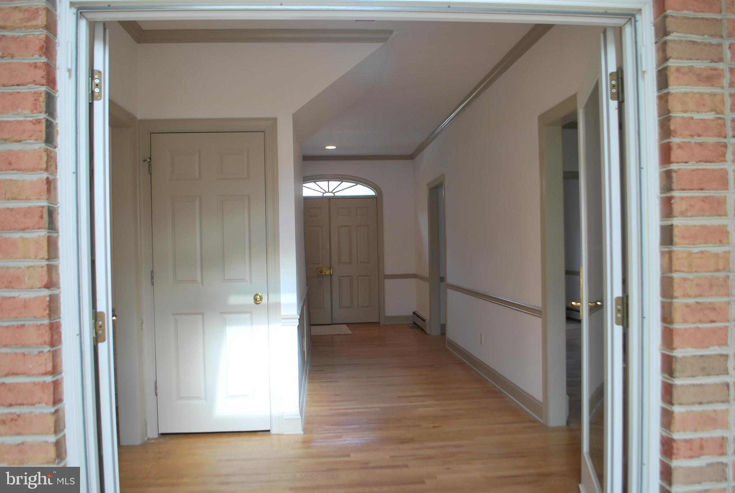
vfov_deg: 48.1
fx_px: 552
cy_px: 246
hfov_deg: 67.3
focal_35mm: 27
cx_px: 368
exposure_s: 1/50
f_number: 3.5
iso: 200
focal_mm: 18
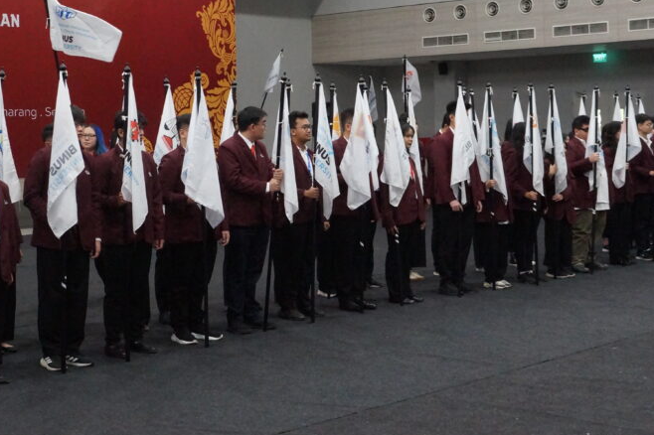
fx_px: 1142
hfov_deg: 31.9
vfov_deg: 21.3
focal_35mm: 63
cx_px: 266
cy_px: 92
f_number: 4.5
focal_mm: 23
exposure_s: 1/100
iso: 3200
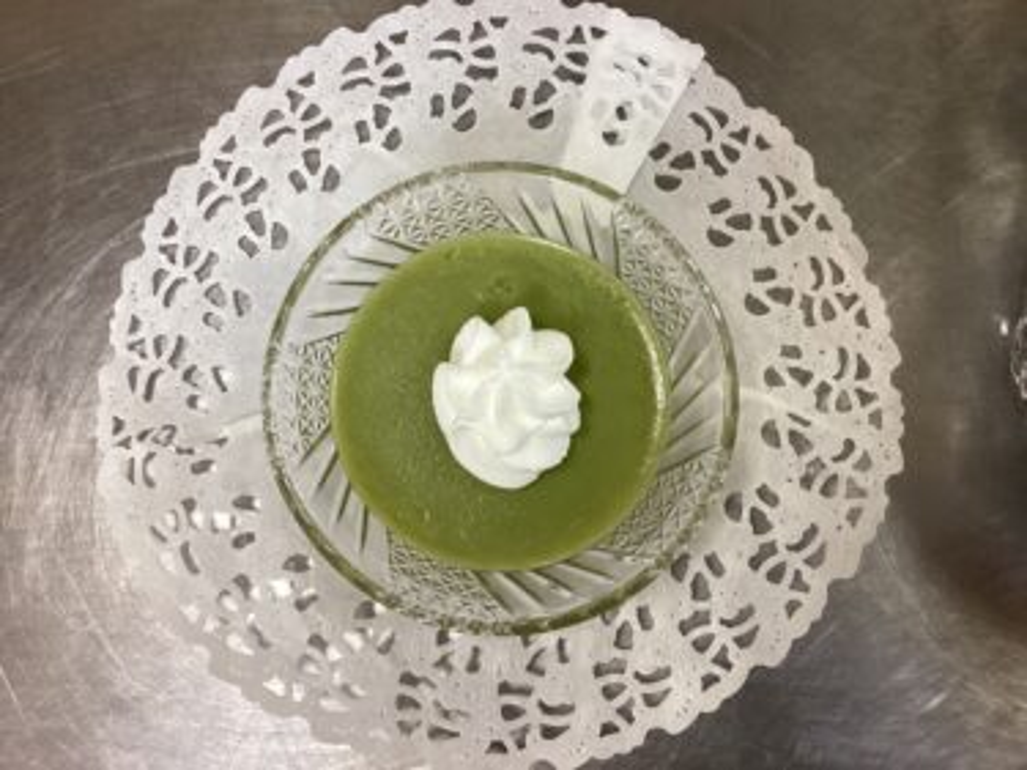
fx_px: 919
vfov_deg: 45.4
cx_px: 514
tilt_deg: -84.4
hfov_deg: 58.4
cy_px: 385
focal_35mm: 31
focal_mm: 3.3
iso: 160
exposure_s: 1/60
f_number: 2.4
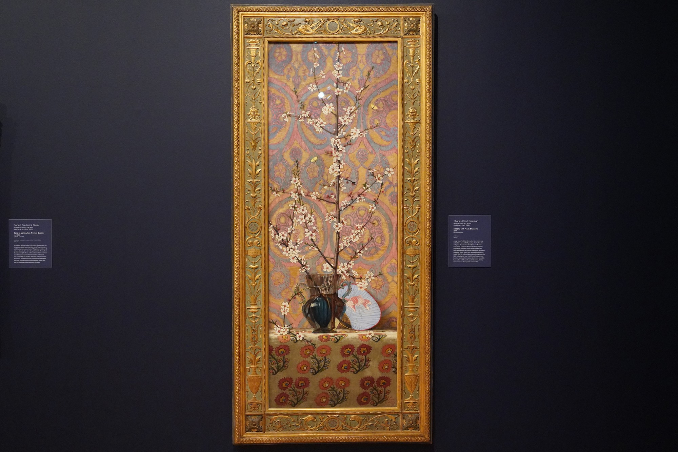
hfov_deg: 55.8
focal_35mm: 34
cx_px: 339
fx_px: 640
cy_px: 226
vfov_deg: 38.9
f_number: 5
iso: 10000
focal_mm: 34
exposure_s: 1/100
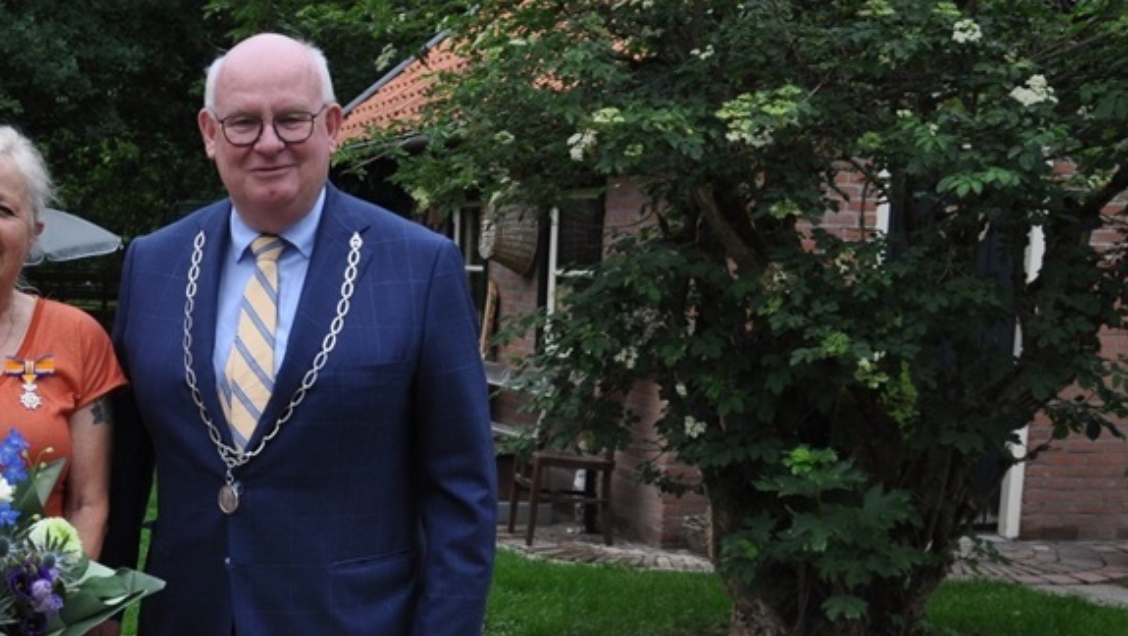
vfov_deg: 19.4
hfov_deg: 33.0
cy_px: 570
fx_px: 1825
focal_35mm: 61
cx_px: 163
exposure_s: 1/160
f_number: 6.3
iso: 400
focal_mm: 22
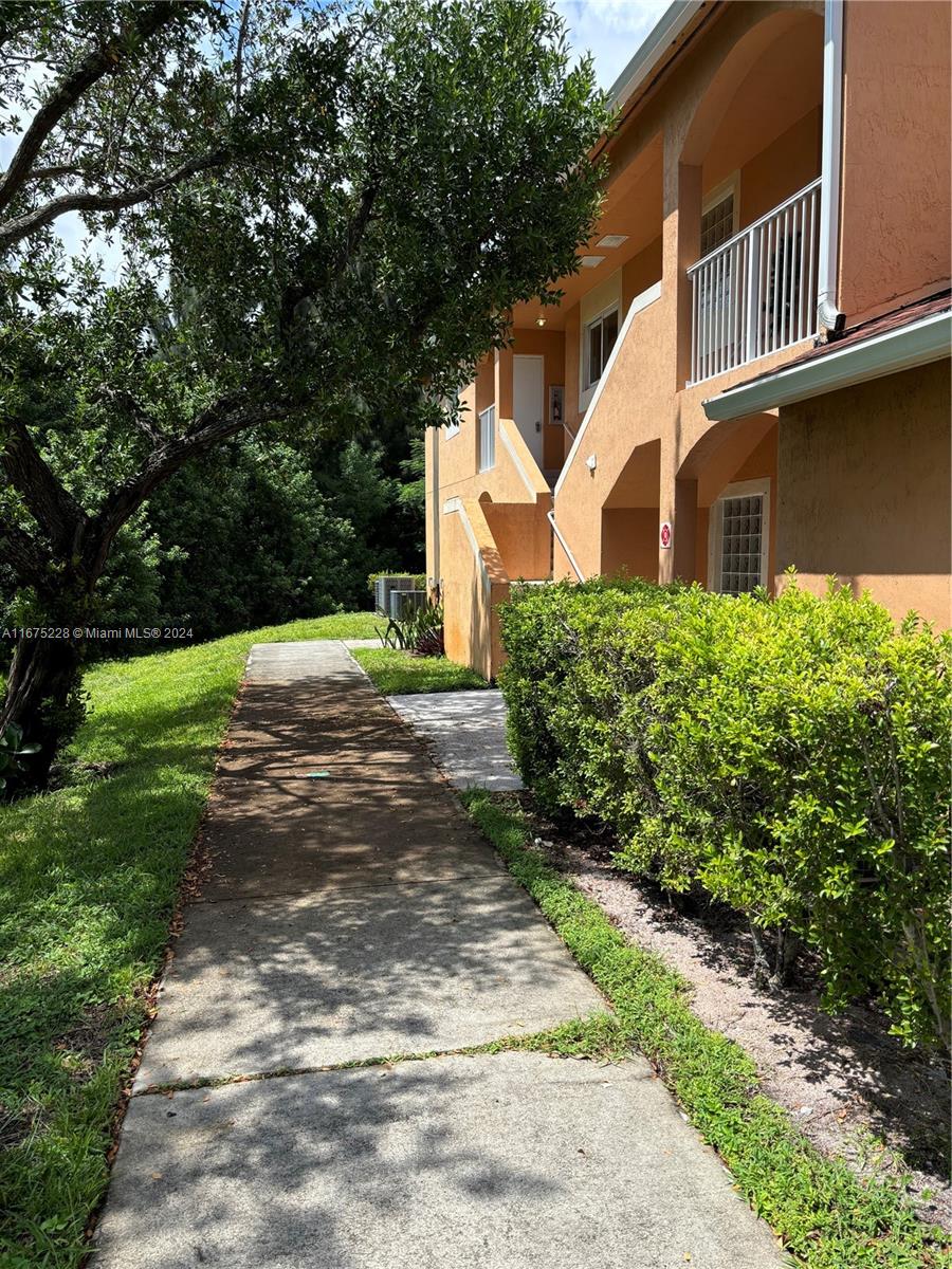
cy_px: 634
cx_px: 476
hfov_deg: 53.1
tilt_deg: -4.8
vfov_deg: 67.3
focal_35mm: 26
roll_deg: -1.0
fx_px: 953
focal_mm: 5.96
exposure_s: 1/2193
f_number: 1.6
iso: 50
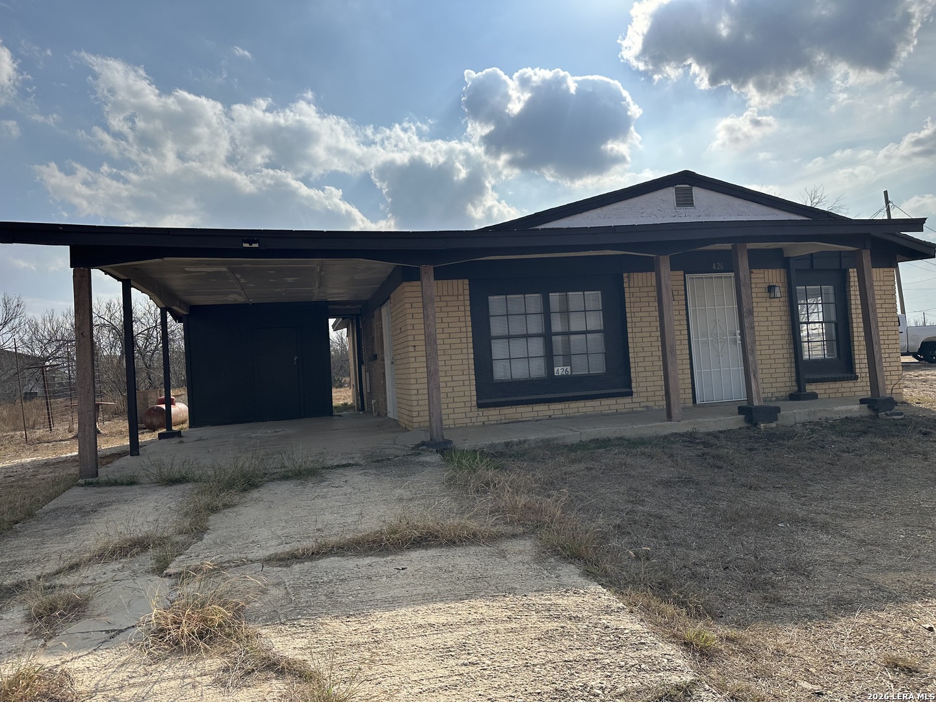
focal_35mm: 24
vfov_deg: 56.8
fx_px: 649
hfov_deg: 71.6
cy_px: 351
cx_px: 468
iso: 80
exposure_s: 1/10753
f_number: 1.78
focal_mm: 6.86
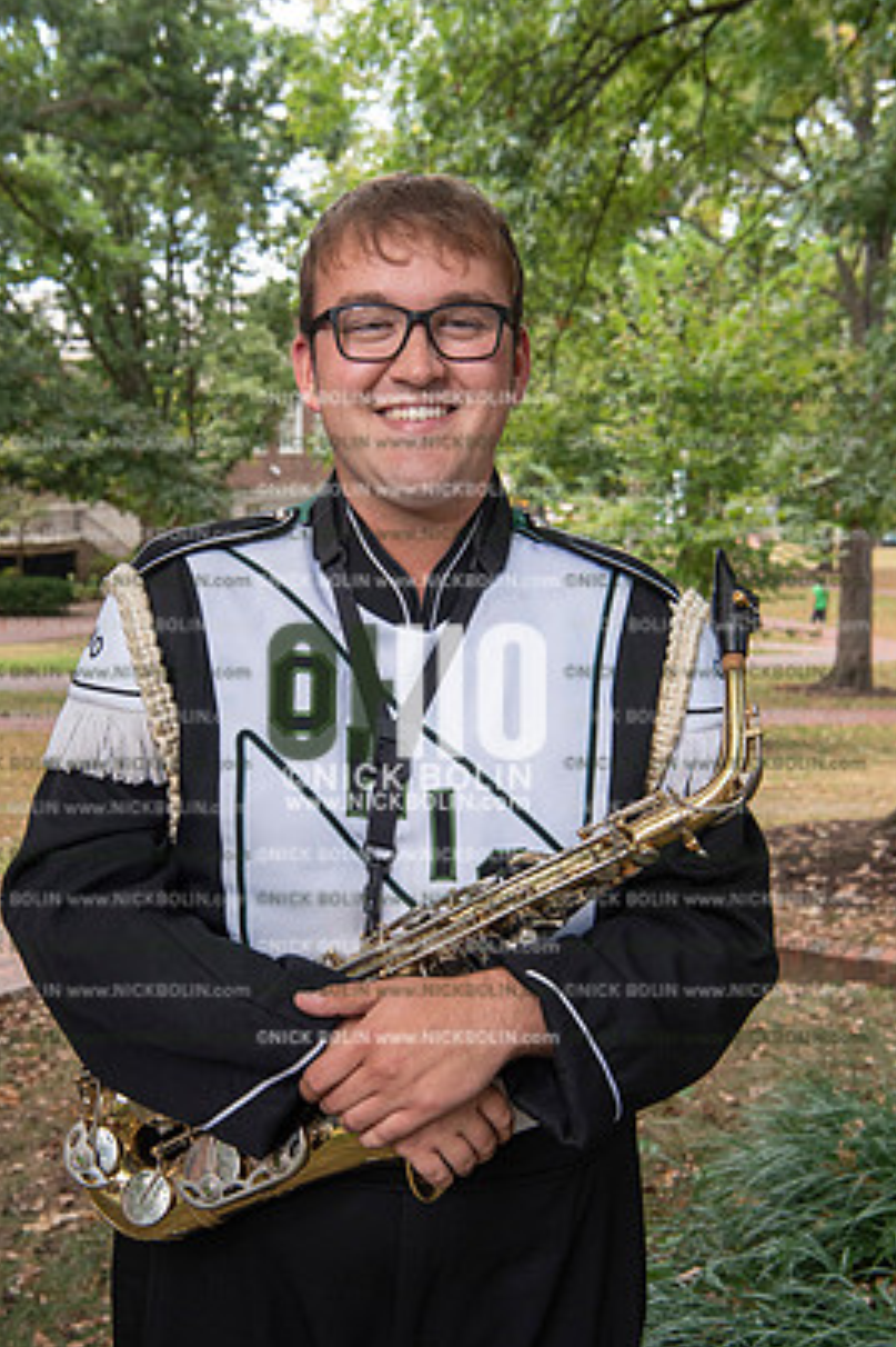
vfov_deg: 40.3
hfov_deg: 27.5
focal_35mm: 49
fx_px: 1831
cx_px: 406
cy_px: 717
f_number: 8
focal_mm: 44
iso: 500
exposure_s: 1/100
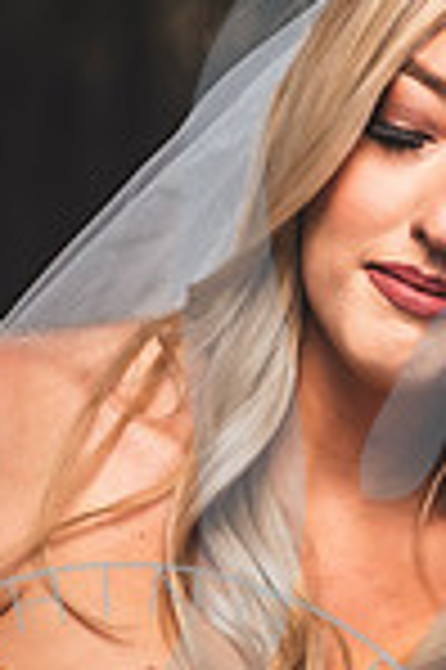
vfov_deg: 10.9
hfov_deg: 7.3
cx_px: 329
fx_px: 3483
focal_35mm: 187
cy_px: 639
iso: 320
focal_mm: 62
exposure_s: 1/800
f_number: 2.8
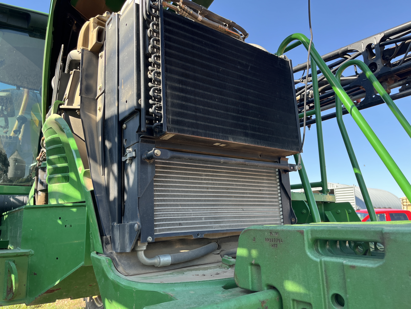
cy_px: 154
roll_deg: +0.1
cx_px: 206
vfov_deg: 53.1
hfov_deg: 67.3
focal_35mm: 26
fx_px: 309
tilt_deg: +11.0
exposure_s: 1/495
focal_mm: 5.1
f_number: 1.6
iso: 50
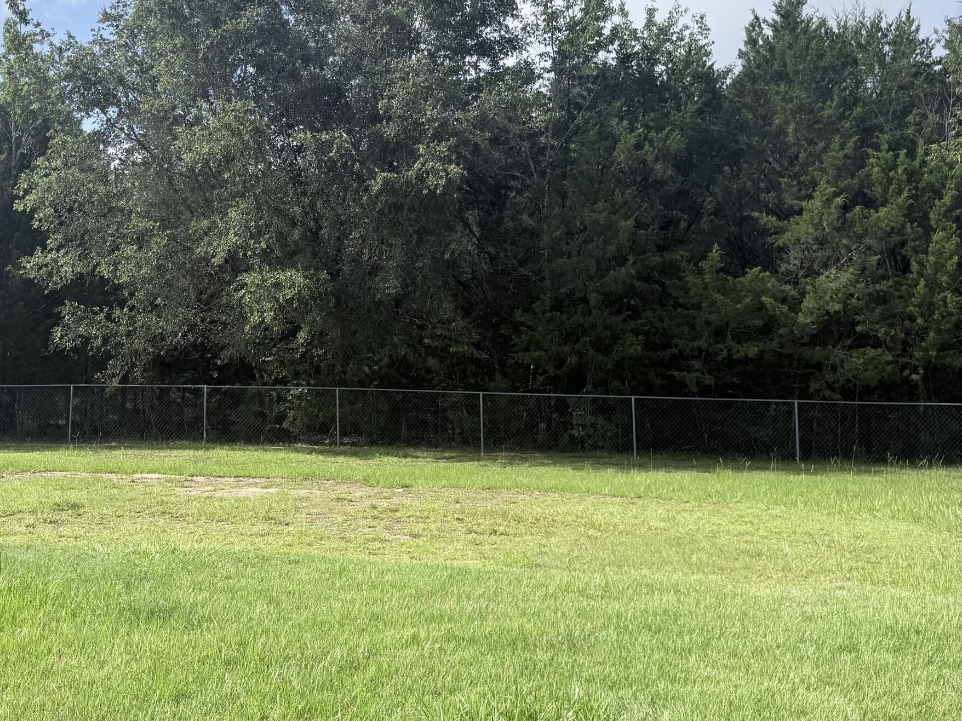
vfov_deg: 34.9
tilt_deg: +7.1
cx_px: 339
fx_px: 1139
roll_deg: -1.4
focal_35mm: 41
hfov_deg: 45.2
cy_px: 266
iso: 80
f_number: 1.78
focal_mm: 6.76
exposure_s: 1/4673
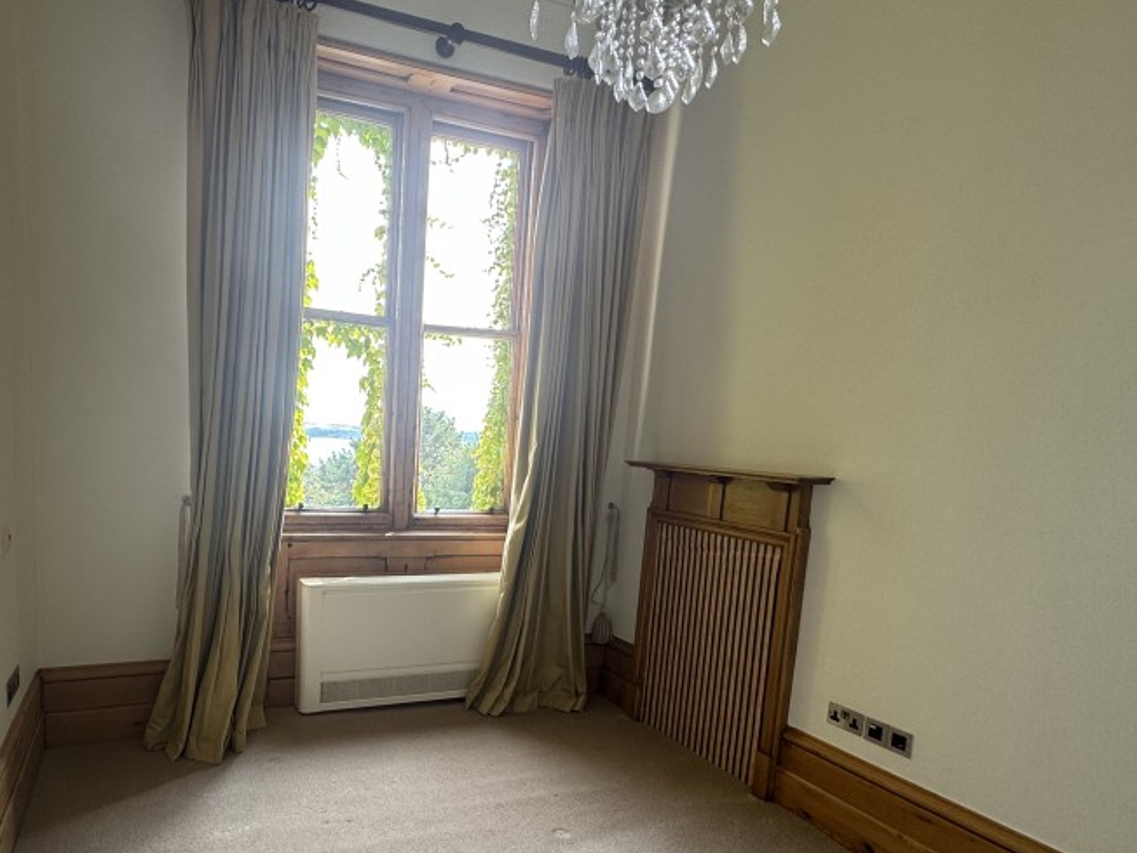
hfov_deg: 75.0
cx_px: 424
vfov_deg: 60.4
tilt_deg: -6.2
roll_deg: -2.2
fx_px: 723
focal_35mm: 22
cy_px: 527
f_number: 2.2
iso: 50
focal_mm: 2.22
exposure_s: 1/99
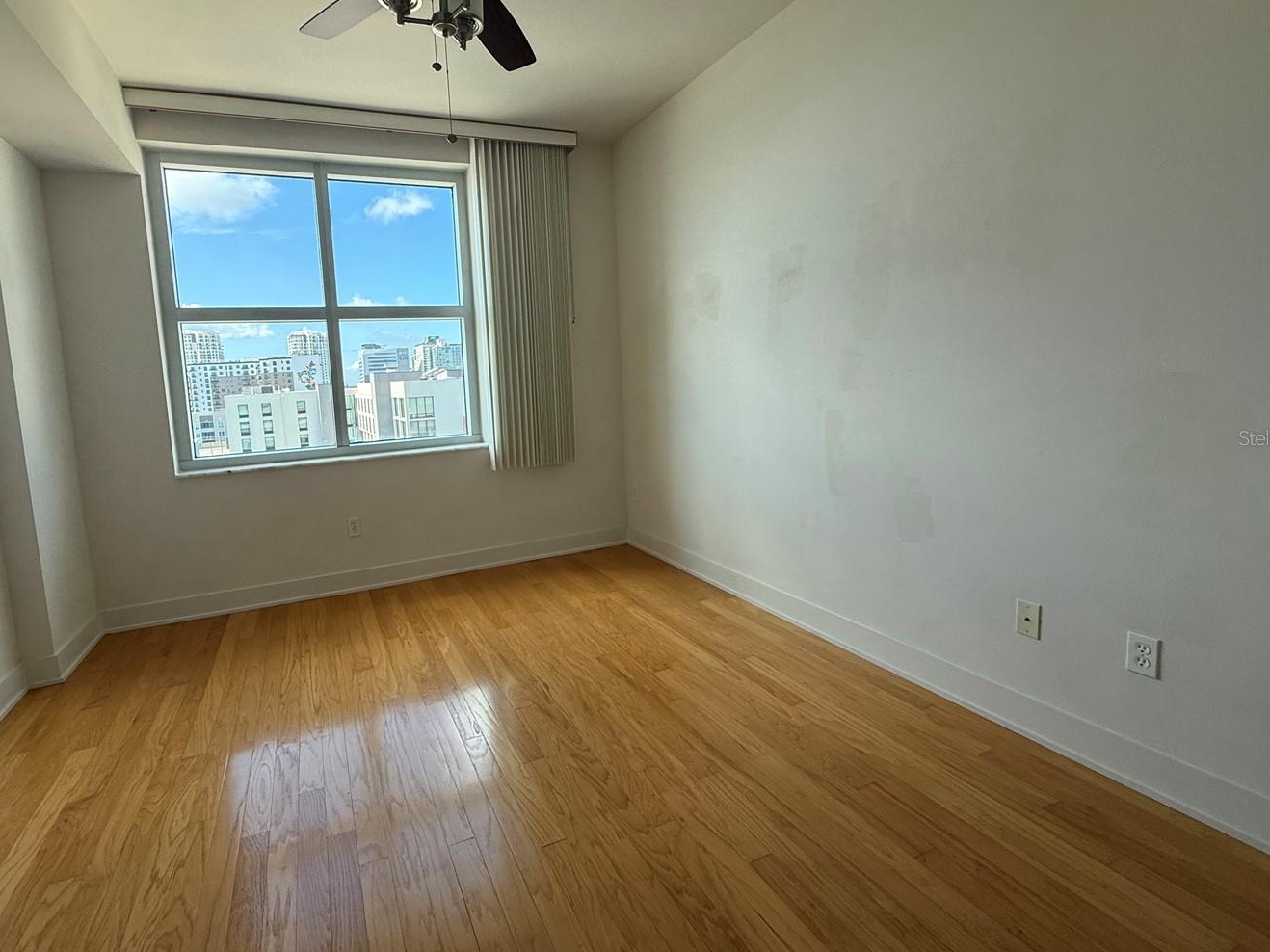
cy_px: 437
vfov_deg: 74.6
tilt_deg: -5.1
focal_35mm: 17
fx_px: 624
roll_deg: +3.4
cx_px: 559
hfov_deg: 90.6
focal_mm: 2.22
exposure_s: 1/304
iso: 50
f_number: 2.2
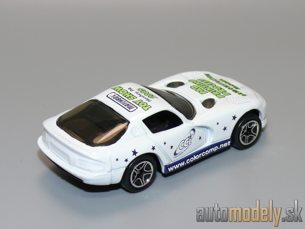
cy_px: 114
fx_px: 899
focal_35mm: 102
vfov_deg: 14.5
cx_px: 152
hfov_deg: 19.3
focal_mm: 13.3
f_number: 4
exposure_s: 1/30
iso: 100
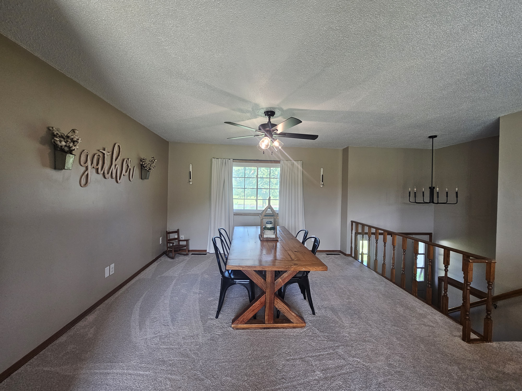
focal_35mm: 13
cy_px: 196
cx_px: 261
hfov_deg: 106.2
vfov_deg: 89.9
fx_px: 196
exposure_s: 1/60
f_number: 2.2
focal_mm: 2.2
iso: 125
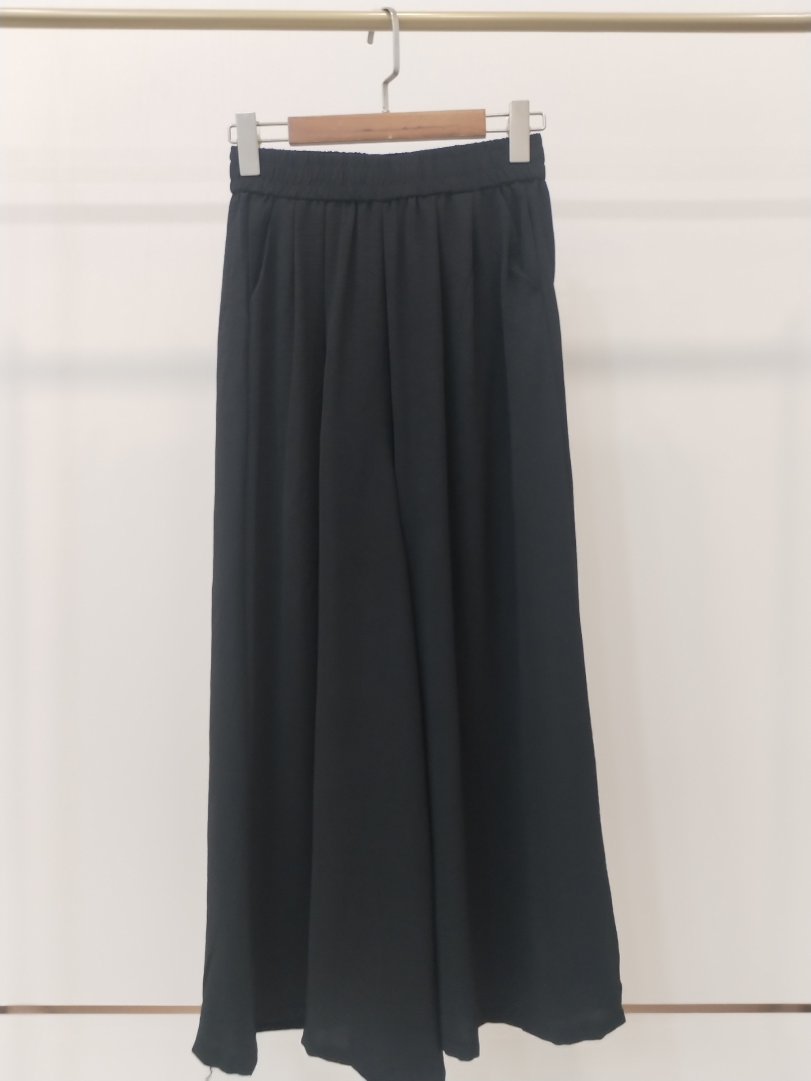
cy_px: 540
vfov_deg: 58.4
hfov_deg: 45.4
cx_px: 406
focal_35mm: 31
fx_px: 968
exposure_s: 1/40
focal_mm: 4.75
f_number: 1.8
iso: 369
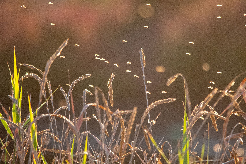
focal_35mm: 1002
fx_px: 6847
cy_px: 82
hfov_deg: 2.1
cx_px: 123
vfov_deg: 1.4
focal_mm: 500
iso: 640
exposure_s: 1/1000
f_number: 6.3
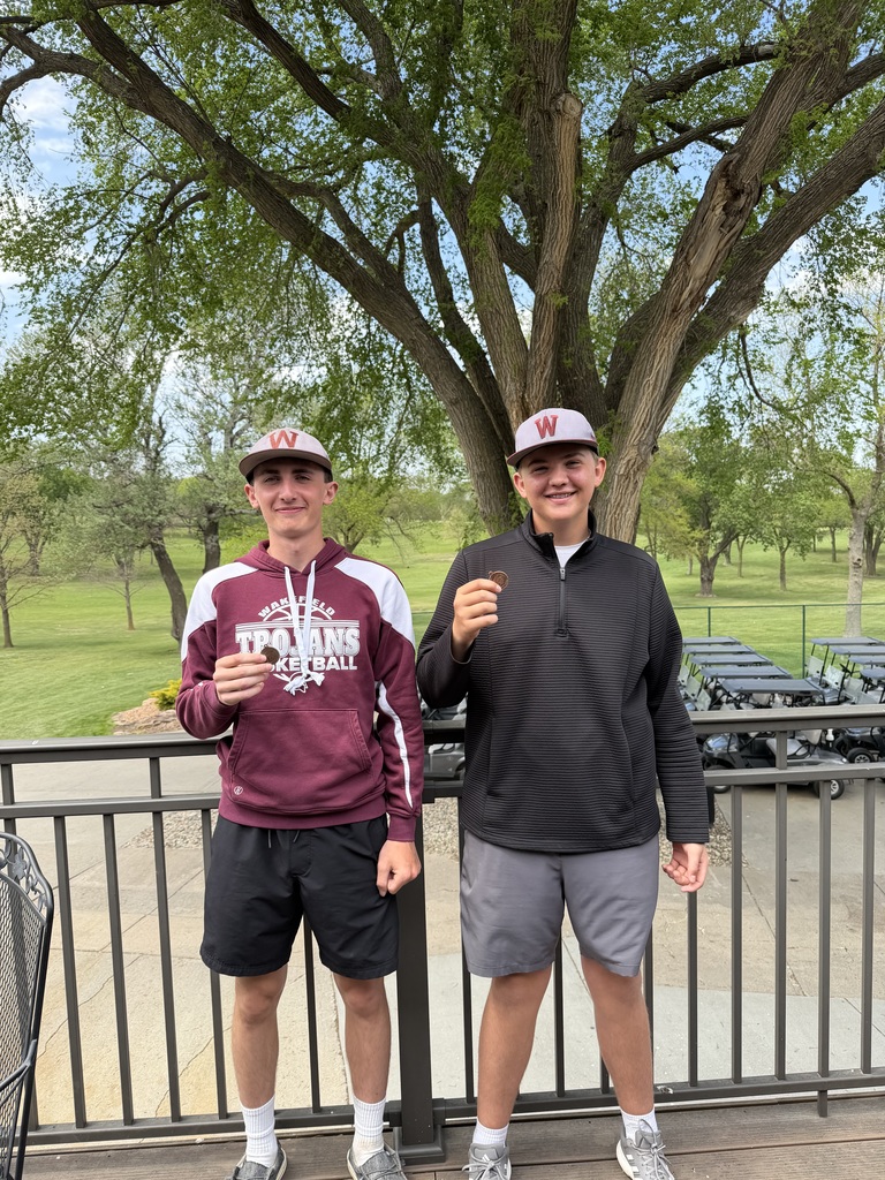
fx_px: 818
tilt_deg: -5.6
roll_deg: +0.8
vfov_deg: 71.6
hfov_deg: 56.8
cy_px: 590
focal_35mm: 24
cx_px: 442
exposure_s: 1/1060
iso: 80
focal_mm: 6.76
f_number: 1.78
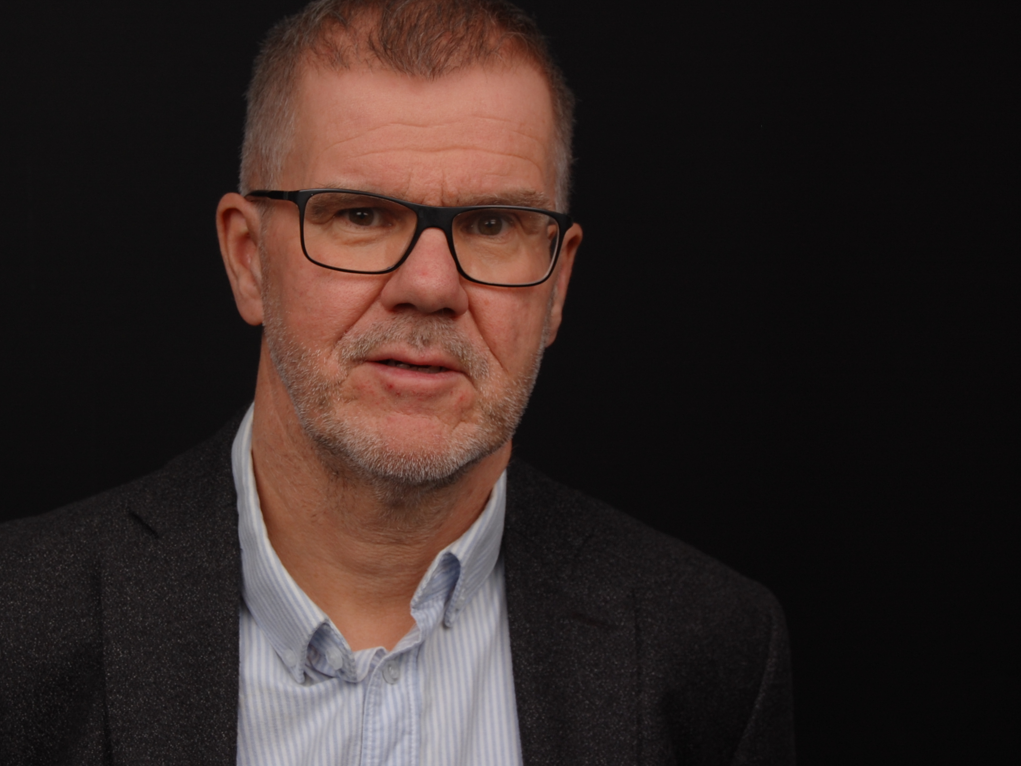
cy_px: 326
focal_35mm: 91
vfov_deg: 16.3
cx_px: 357
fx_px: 2674
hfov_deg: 21.5
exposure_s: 1/160
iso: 200
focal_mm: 45
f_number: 8
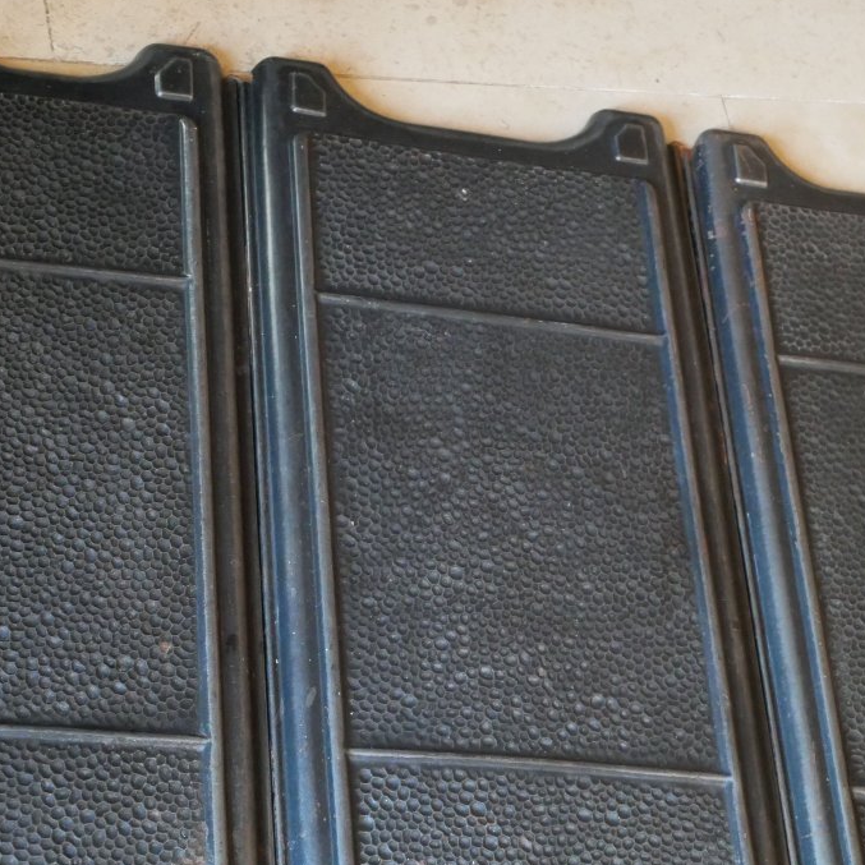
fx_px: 2657
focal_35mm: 94
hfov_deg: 18.5
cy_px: 558
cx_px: 452
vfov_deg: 18.4
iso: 3200
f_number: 3.5
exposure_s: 1/25
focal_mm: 30
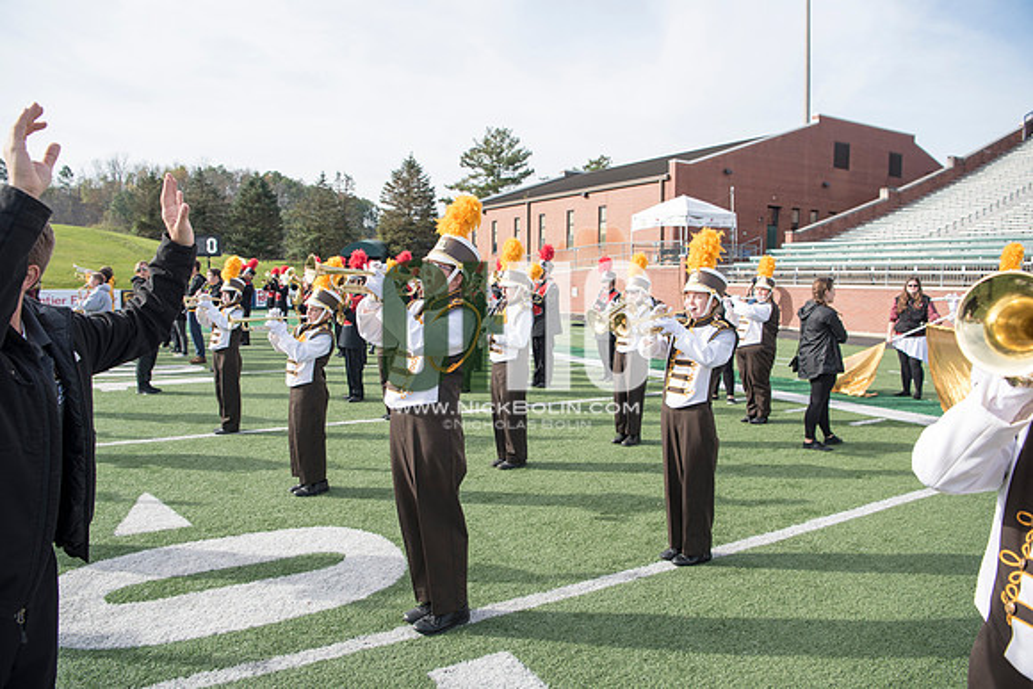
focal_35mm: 24
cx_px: 516
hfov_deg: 73.7
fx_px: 689
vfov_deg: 53.2
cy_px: 344
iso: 250
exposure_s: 1/800
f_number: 5
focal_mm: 24
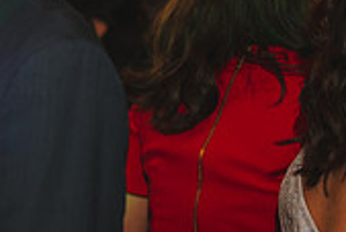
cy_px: 155
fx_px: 1154
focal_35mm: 120
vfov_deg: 11.4
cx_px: -225
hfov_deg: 15.3
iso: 640
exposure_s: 1/200
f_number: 2
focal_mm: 35
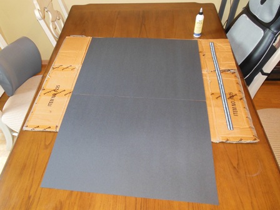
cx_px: 140
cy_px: 105
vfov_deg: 54.9
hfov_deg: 69.4
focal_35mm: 25
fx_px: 202
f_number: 3.2
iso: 320
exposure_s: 1/25
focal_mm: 4.5
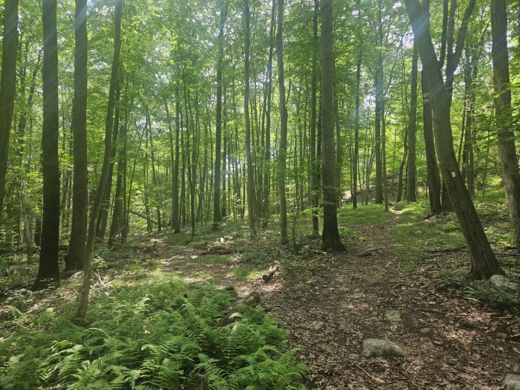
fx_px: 346
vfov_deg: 58.9
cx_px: 260
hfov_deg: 73.9
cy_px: 195
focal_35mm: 23
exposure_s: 1/180
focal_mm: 5.4
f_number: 1.8
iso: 32
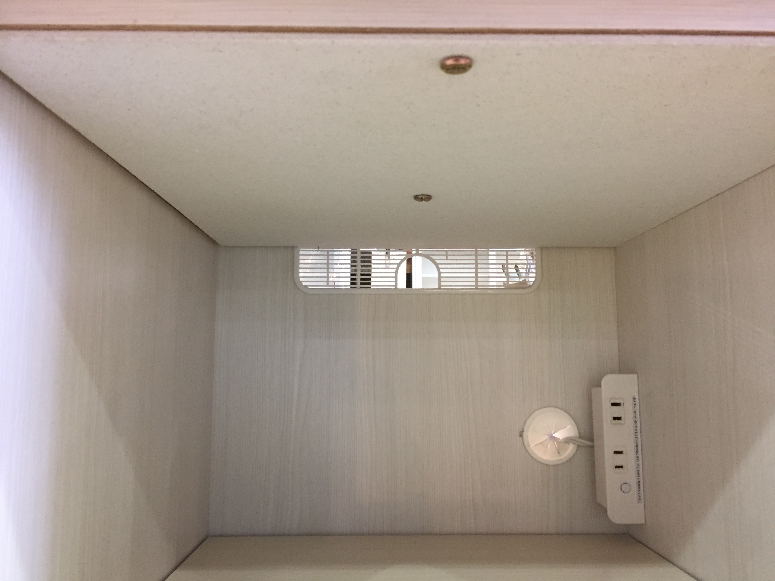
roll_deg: -2.3
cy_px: 290
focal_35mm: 29
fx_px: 649
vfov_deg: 48.2
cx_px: 388
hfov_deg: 61.7
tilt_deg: +7.2
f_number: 2.2
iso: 160
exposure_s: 1/30
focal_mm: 4.15
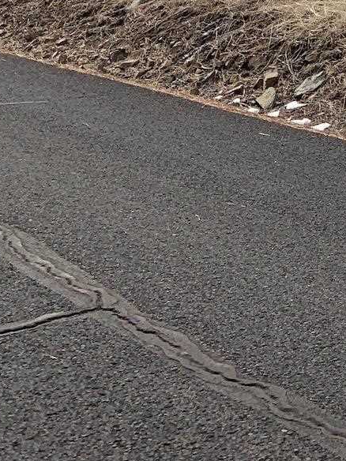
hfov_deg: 14.8
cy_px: -321
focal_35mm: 95
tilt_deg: +10.5
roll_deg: -2.7
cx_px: 468
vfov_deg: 17.5
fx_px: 1266
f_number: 1.8
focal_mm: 4.25
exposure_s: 1/3086
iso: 25
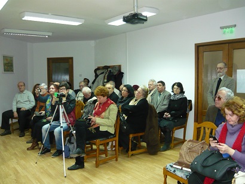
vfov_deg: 43.0
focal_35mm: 33
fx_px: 234
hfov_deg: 55.3
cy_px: 92
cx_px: 122
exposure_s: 1/30
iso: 400
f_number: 2.8
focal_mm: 5.5
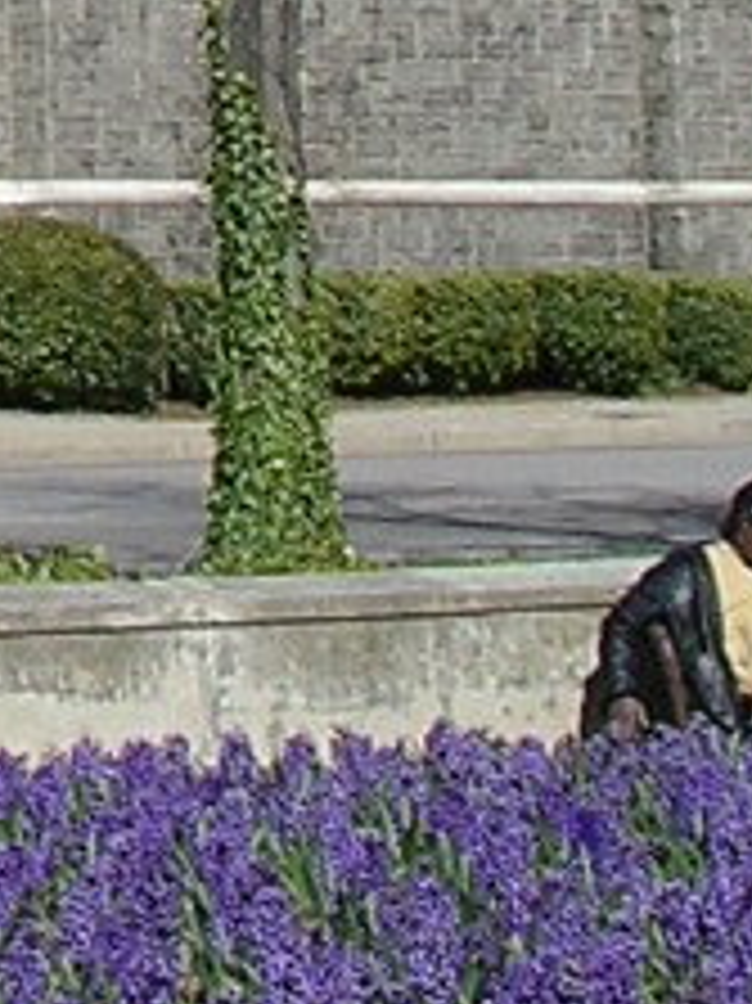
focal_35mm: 266
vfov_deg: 7.1
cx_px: -1454
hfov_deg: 5.3
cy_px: -1126
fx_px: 7712
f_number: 5.6
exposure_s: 1/454
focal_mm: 7.8
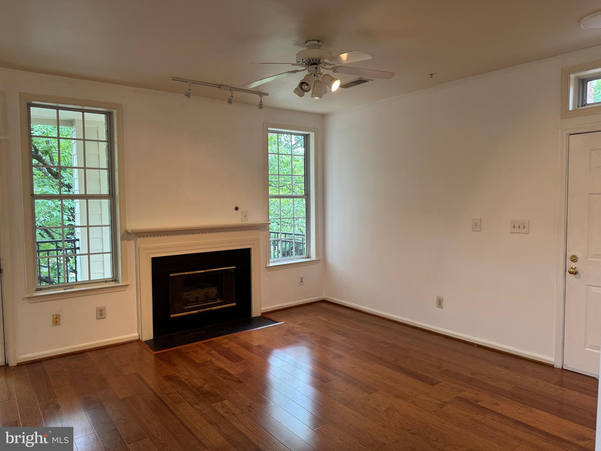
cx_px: 300
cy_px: 226
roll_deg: +0.2
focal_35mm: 24
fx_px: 417
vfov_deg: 56.8
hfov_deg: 71.6
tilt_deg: -4.3
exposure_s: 1/60
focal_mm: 6.76
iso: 125
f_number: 1.78
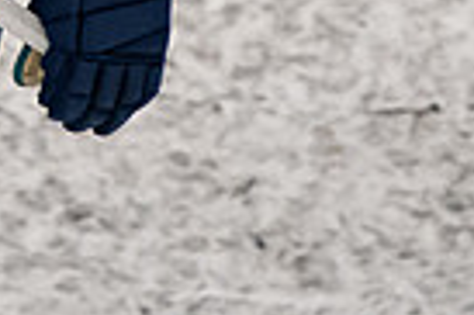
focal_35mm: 1709
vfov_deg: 0.8
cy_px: -527
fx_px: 22475
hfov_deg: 1.2
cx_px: -196
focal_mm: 200
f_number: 3.2
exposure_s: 1/800
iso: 2000
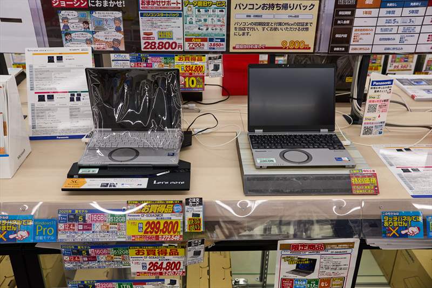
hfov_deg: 40.4
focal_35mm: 49
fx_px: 588
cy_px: 144
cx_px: 216
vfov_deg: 27.5
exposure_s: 1/250
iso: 800
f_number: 5.6
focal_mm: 35
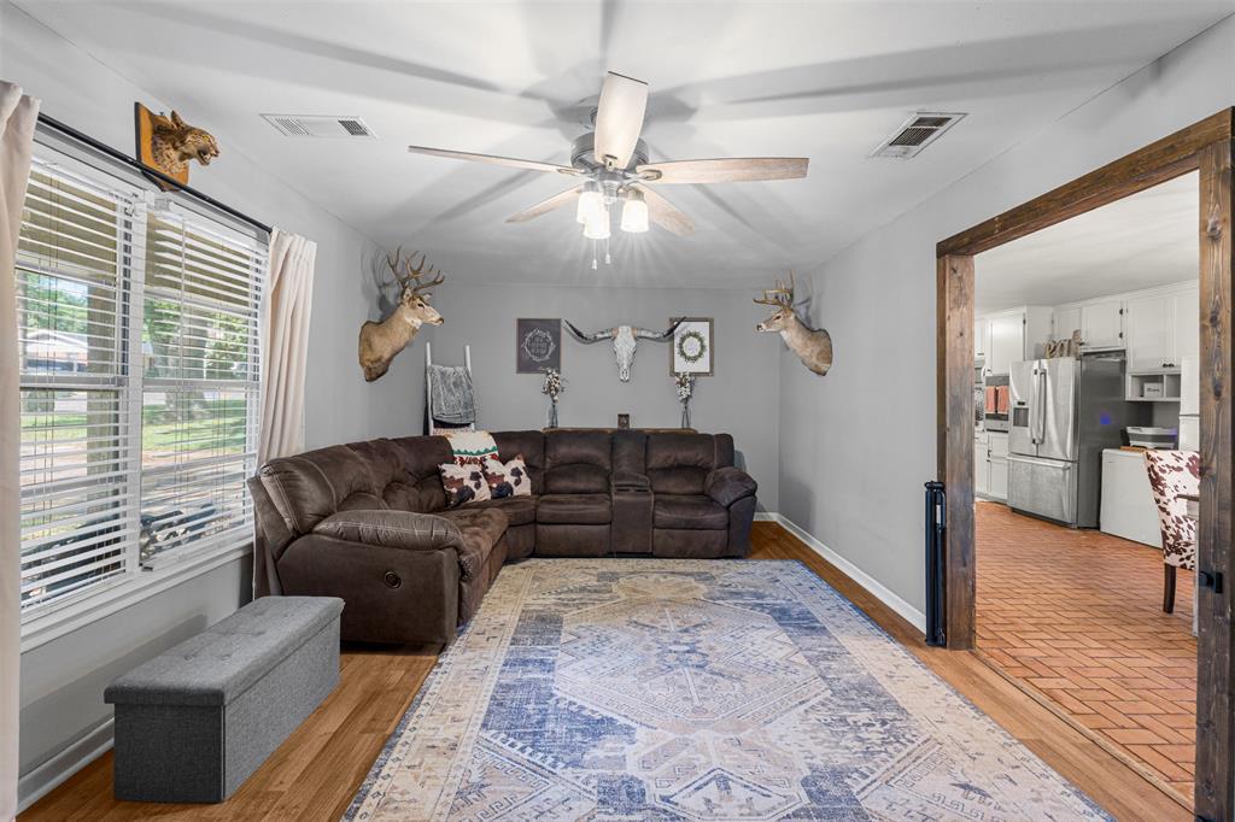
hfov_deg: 96.8
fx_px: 549
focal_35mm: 16
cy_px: 411
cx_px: 618
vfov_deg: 73.7
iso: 400
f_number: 10
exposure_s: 1/3
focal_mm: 16
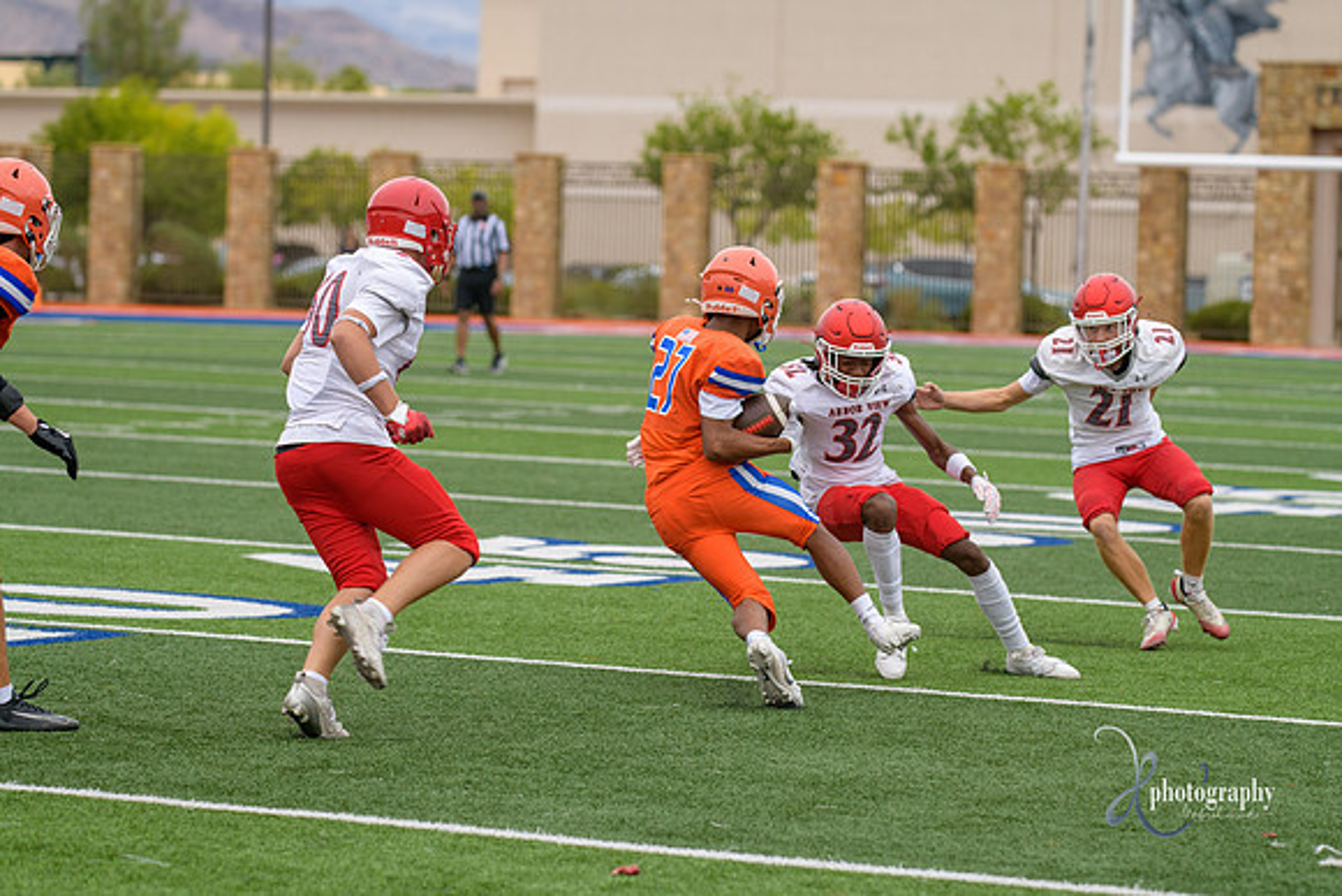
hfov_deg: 14.7
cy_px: 448
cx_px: 671
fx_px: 5220
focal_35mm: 140
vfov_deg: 9.8
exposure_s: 1/1000
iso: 450
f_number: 3.5
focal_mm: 140
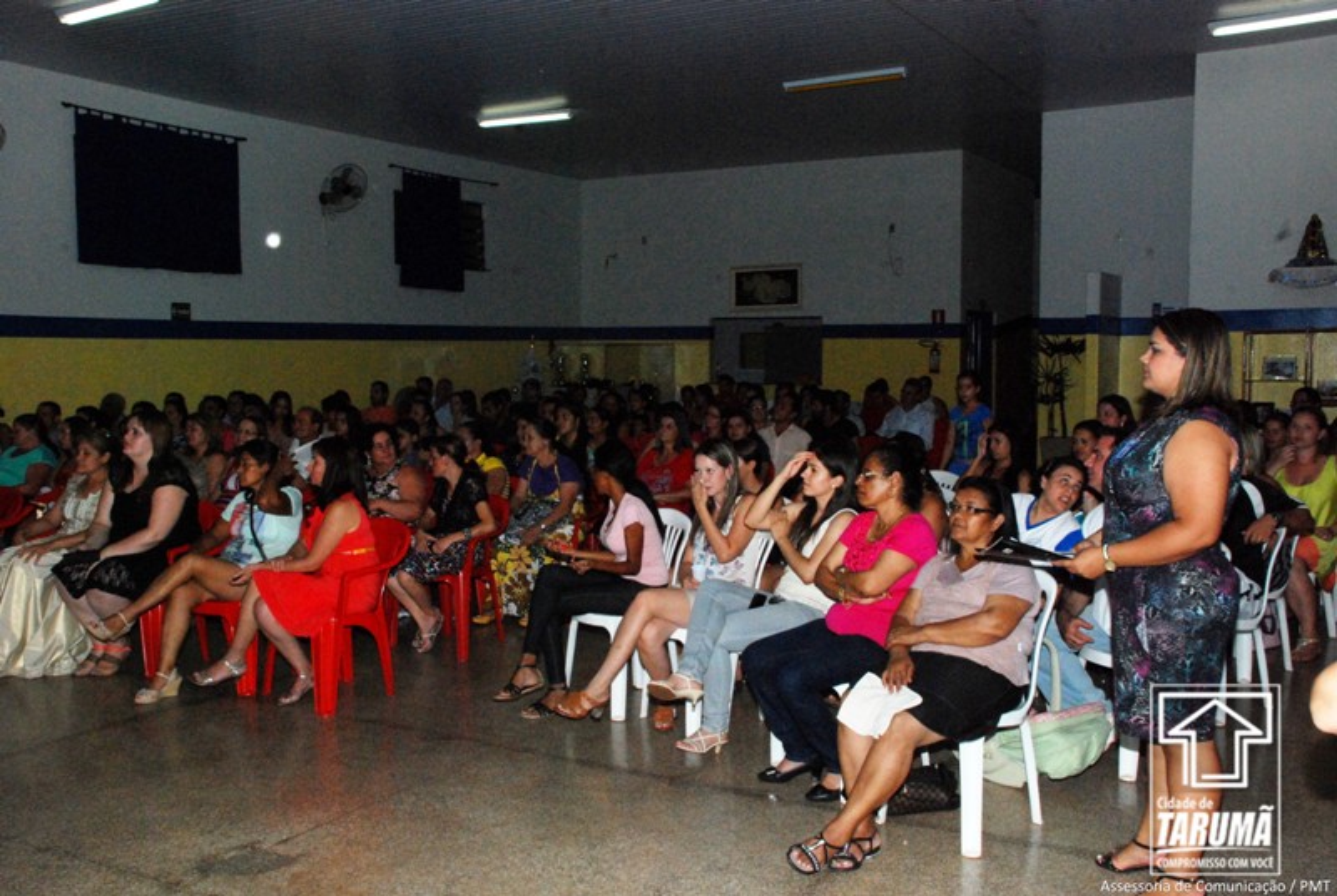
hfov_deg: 57.2
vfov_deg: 40.1
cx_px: 668
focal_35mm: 33
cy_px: 448
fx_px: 1227
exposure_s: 1/200
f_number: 14
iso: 1250
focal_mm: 22
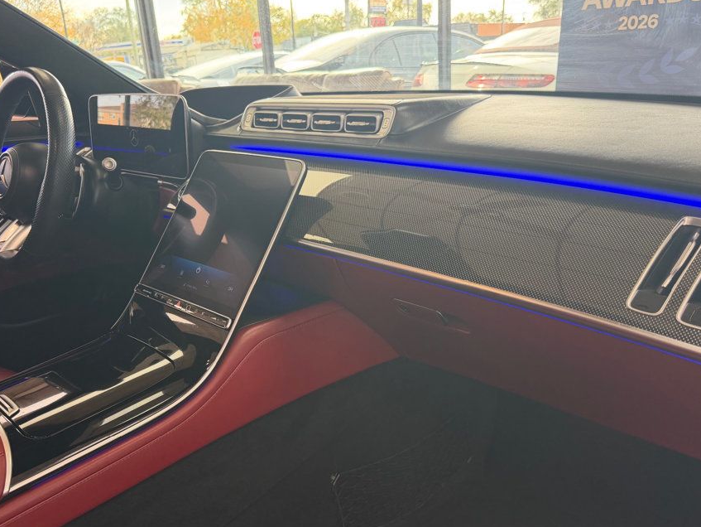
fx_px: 588
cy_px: 298
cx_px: 336
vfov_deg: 48.1
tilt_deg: -22.2
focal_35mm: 29
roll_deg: +4.3
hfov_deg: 61.6
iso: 200
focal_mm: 6.76
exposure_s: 1/120
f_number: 1.78
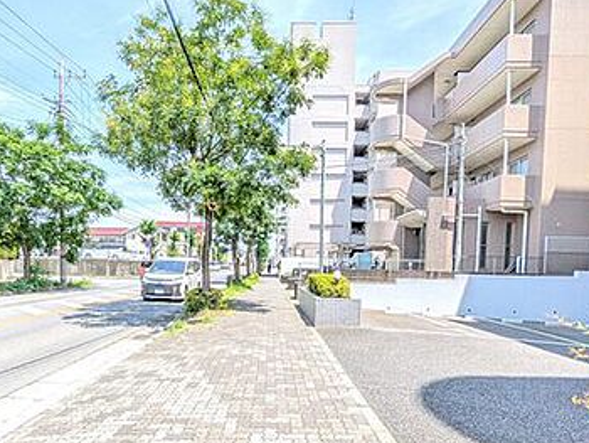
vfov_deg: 55.8
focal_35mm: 24
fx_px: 409
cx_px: 256
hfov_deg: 71.2
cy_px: 291
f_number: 2.2
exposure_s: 1/1631
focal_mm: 1.83
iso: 50
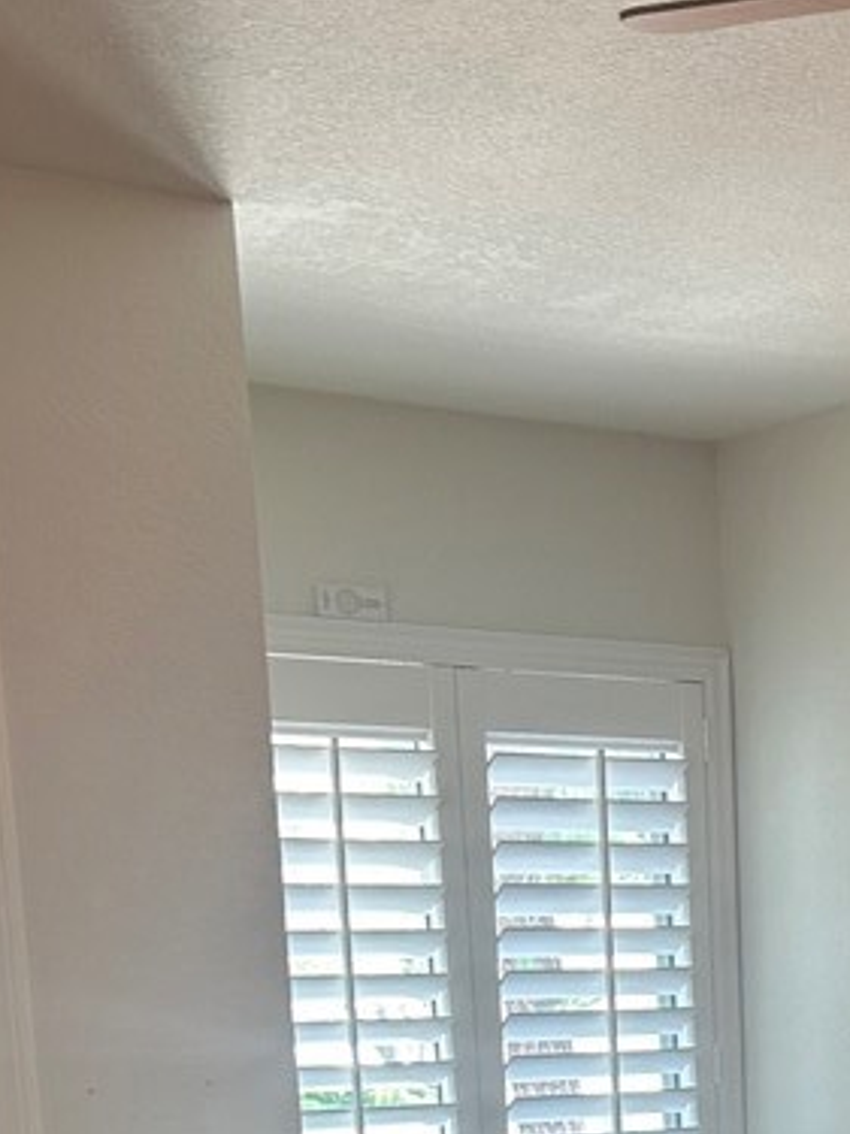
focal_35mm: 71
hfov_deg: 20.2
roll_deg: +1.2
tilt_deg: -10.5
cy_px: 1439
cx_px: 786
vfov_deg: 24.3
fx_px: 2326
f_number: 1.5
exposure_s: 1/60
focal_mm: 5.7
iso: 100
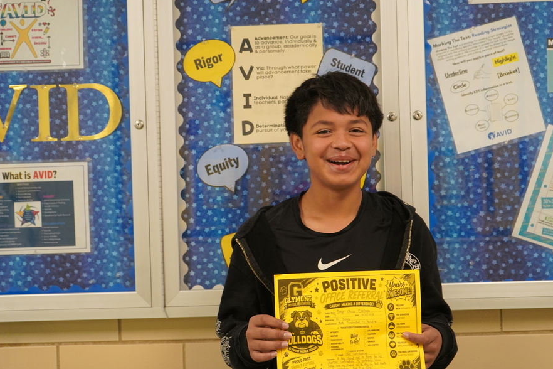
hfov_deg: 30.9
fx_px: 998
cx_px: 305
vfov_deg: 20.9
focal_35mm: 65
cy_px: 185
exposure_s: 1/160
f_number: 5
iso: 2500
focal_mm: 56
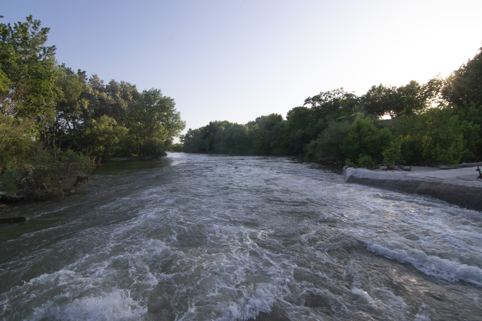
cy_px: 160
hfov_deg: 95.0
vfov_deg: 72.1
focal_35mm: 16
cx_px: 241
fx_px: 221
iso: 100
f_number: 11
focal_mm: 11
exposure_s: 1/80
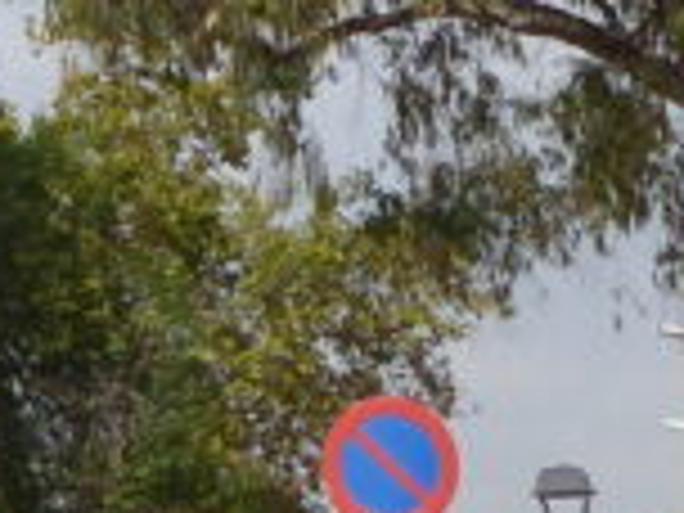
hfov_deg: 11.5
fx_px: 3320
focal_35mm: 168
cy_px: -432
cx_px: -135
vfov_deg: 8.5
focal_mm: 4.5
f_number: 4
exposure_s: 1/800
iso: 100
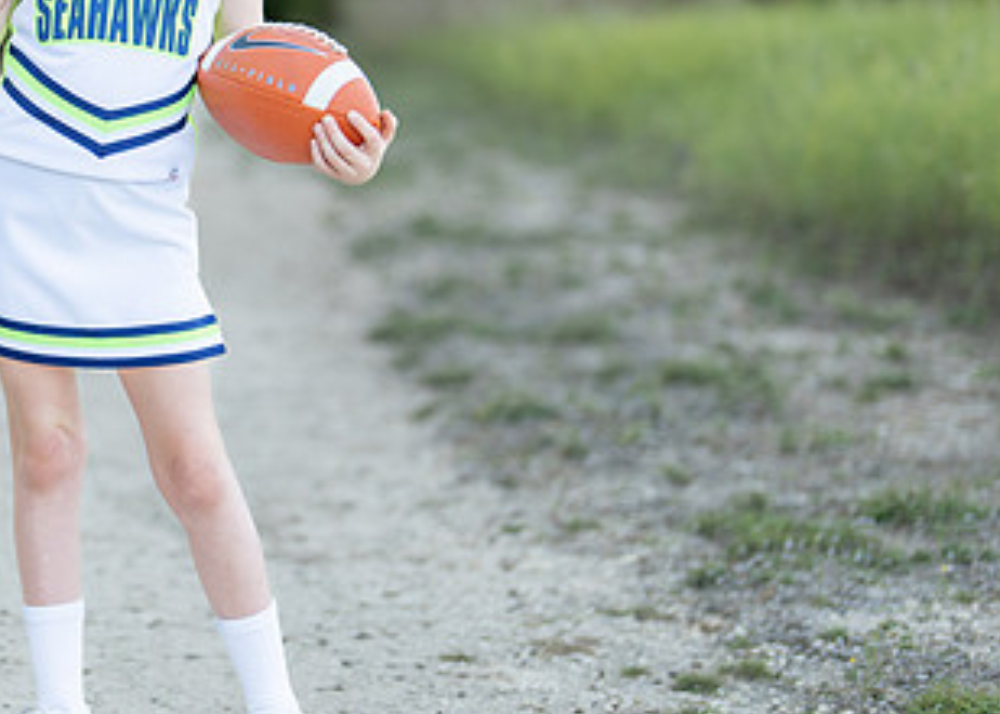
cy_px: 182
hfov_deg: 17.1
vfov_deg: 12.3
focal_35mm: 116
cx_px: 131
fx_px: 3294
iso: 100
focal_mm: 50
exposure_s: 1/800
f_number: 1.2
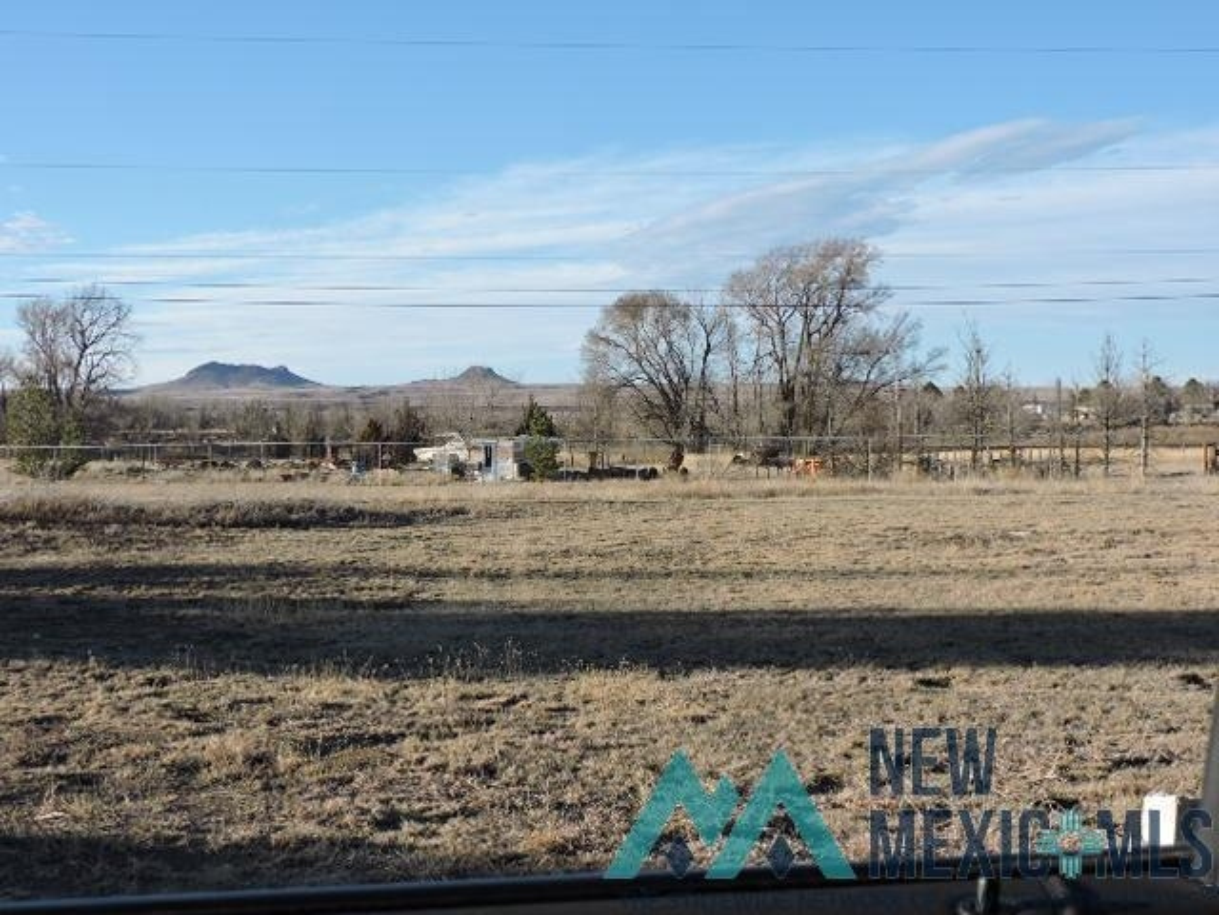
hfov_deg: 38.2
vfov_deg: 29.1
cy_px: 458
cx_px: 610
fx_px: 1761
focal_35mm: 50
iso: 100
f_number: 3.6
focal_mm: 8.9
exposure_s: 1/640
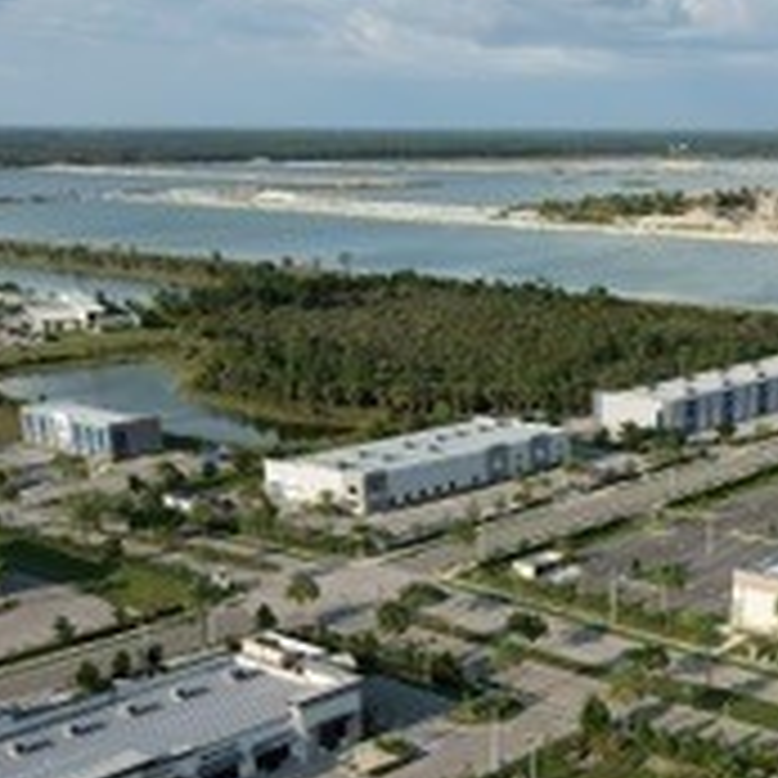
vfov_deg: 28.4
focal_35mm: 59
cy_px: 639
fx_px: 1500
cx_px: 594
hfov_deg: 28.6
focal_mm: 8.67
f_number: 1.8
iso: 200
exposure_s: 1/5000
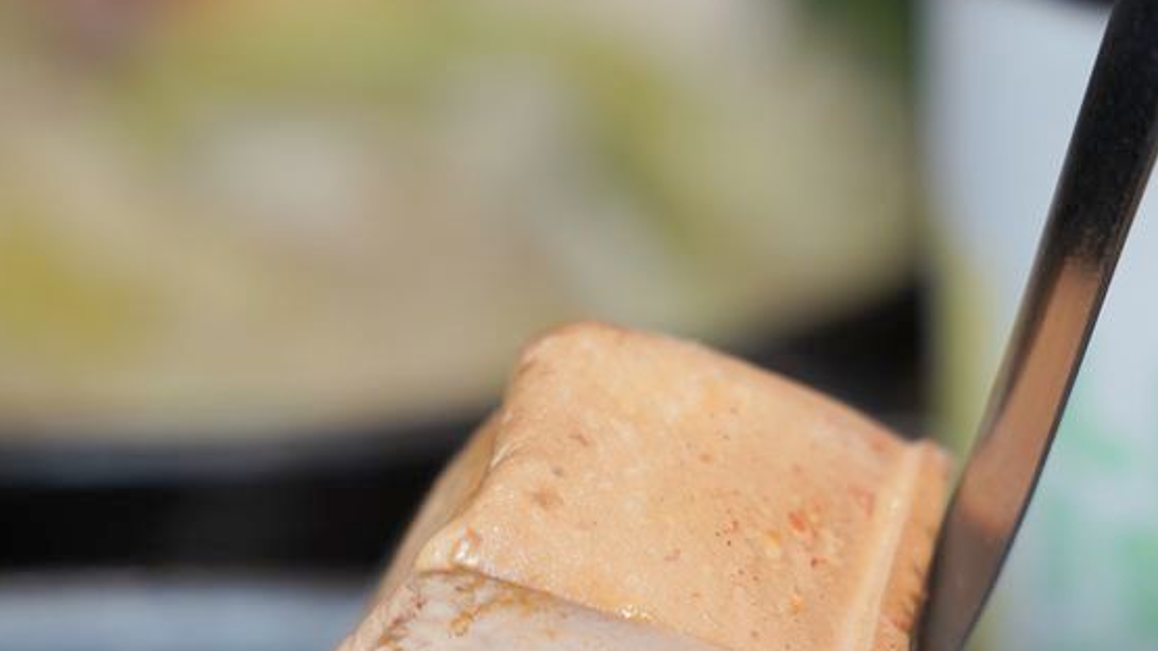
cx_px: 530
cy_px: 755
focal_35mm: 170
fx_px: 5219
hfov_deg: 12.7
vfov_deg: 7.1
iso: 320
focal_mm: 75
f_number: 4
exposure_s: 1/80
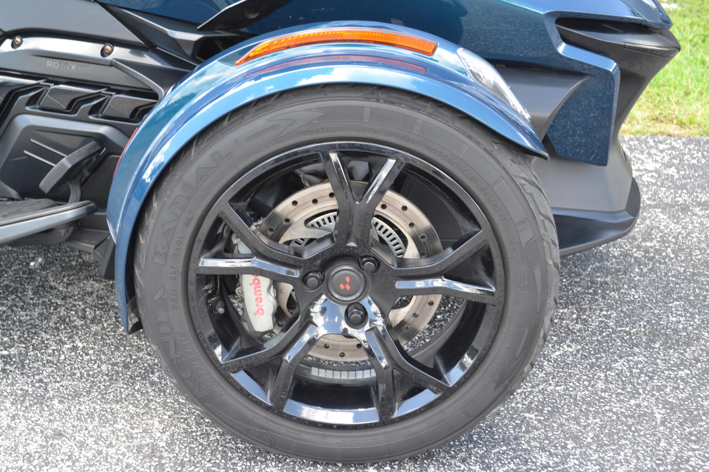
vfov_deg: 25.1
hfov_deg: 36.9
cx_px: 354
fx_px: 1063
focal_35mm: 54
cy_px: 236
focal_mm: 36
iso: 400
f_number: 5
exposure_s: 1/100
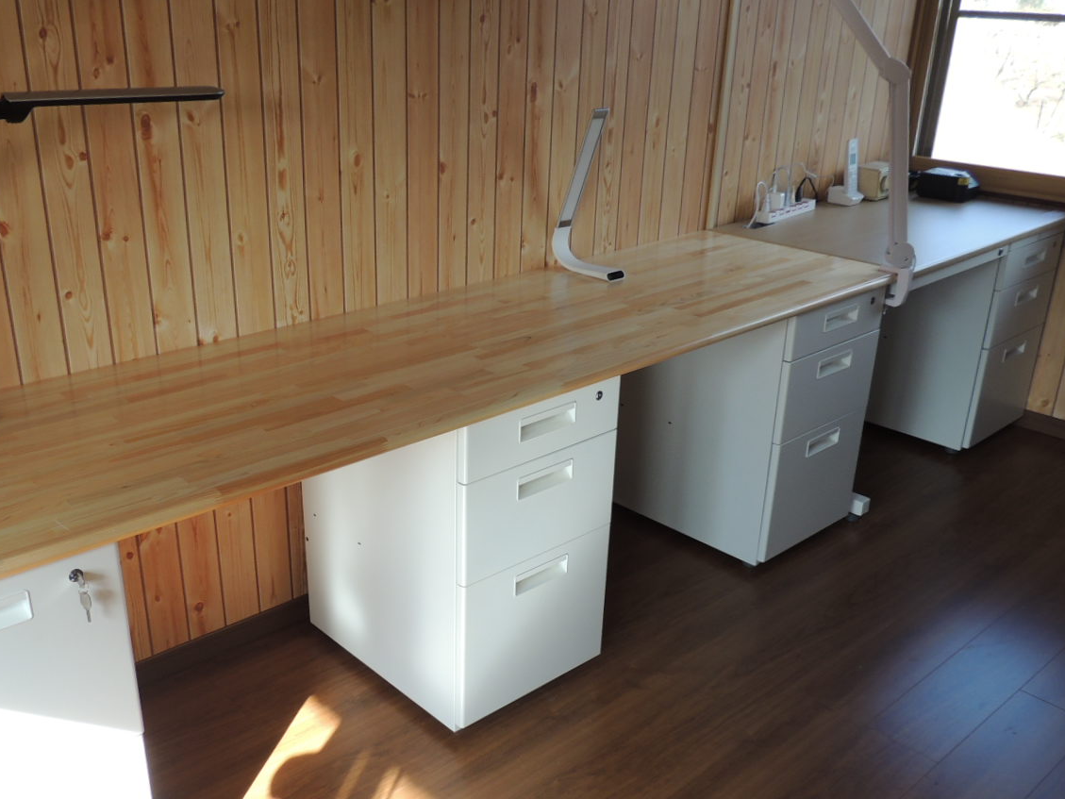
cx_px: 456
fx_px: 1046
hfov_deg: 53.8
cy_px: 452
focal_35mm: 34
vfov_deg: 41.7
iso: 100
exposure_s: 1/80
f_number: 3
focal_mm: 4.3
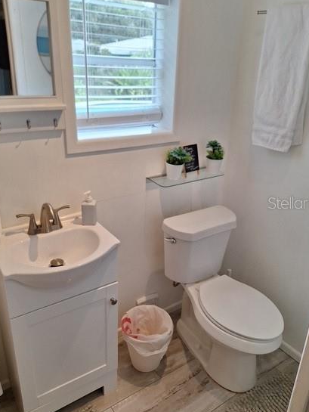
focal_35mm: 27
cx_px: 158
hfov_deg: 51.4
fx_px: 321
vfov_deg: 65.3
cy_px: 203
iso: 40
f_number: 1.8
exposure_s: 1/145
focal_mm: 5.54
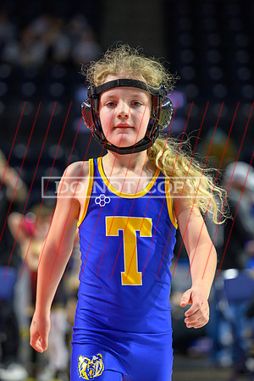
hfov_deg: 7.5
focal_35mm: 182
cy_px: 183
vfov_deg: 11.3
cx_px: 114
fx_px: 1928
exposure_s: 1/800
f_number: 2.8
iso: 4500
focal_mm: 110
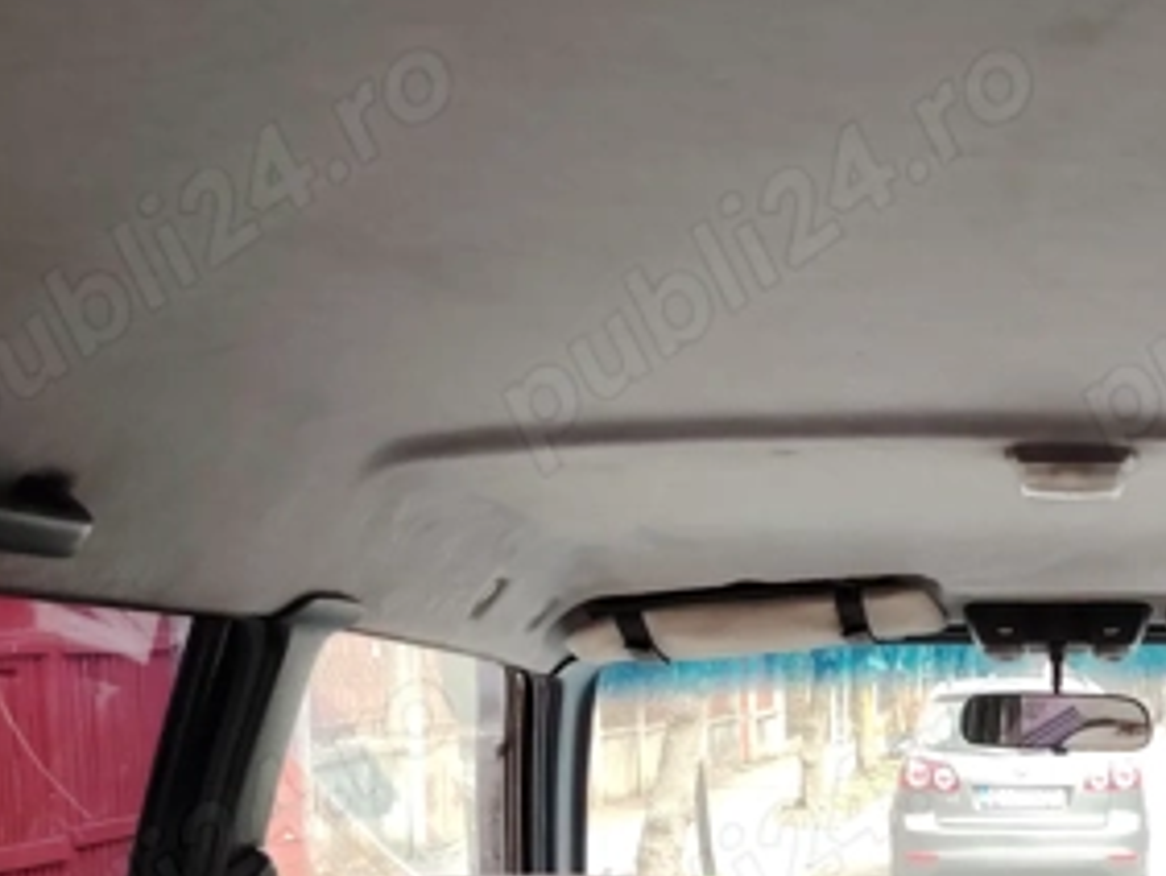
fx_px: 1719
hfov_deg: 35.2
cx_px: 1054
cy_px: 921
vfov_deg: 26.7
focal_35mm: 51
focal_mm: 5.25
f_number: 1.75
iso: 124
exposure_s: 1/50
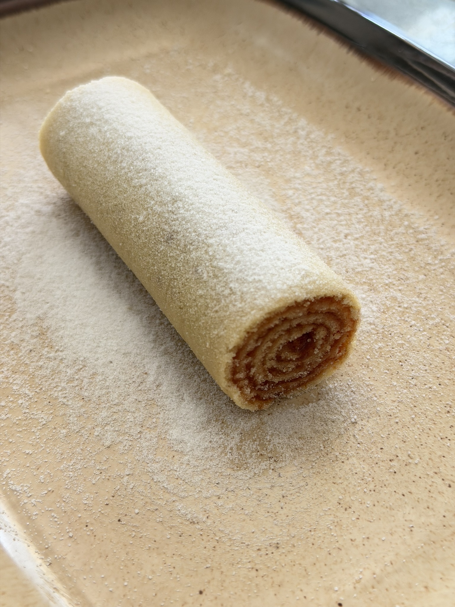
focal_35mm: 48
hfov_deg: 30.3
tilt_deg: -46.9
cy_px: 304
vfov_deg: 39.7
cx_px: 228
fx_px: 841
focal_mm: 6.76
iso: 100
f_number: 1.78
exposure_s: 1/93
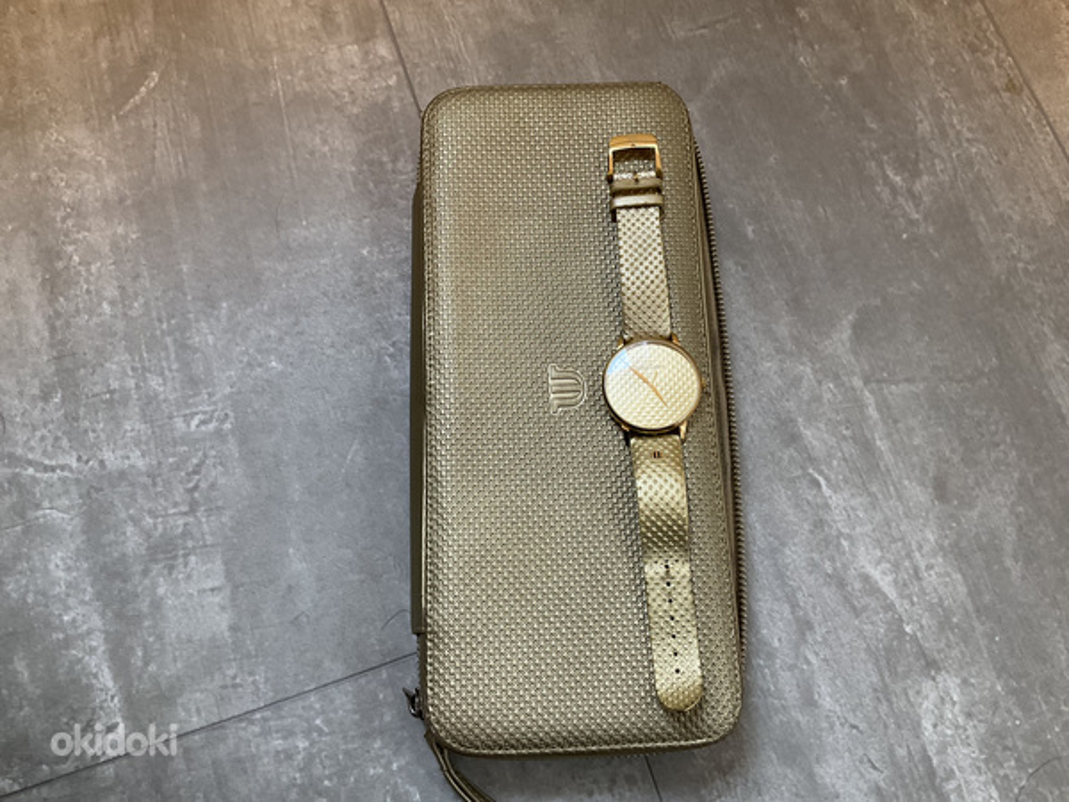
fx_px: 896
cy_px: 401
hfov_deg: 61.7
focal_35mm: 29
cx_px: 534
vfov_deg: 48.2
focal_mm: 3
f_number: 1.8
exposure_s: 1/50
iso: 100
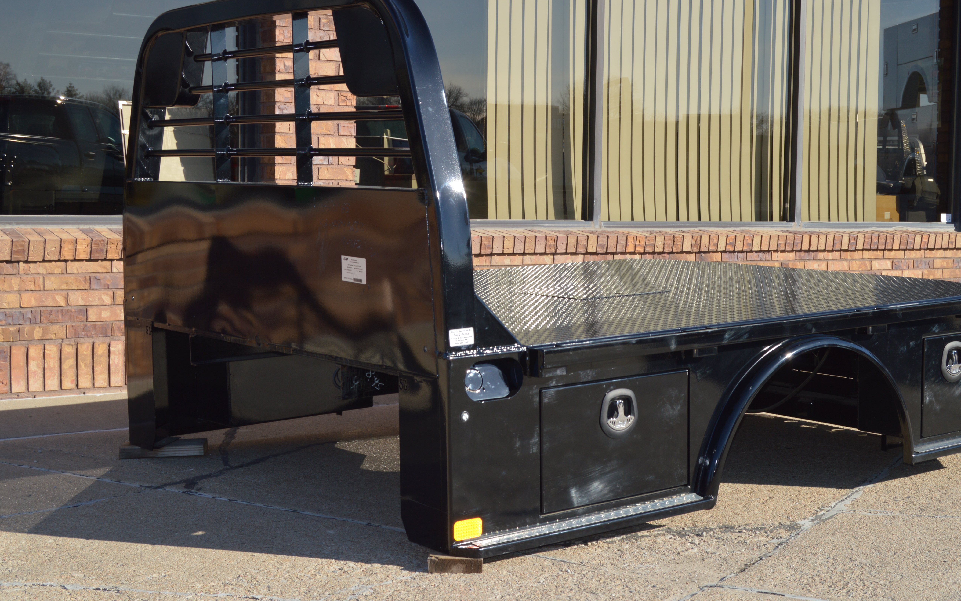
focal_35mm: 58
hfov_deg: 35.0
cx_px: 560
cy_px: 324
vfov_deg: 22.4
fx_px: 1519
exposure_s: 1/200
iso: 100
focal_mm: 32
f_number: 8
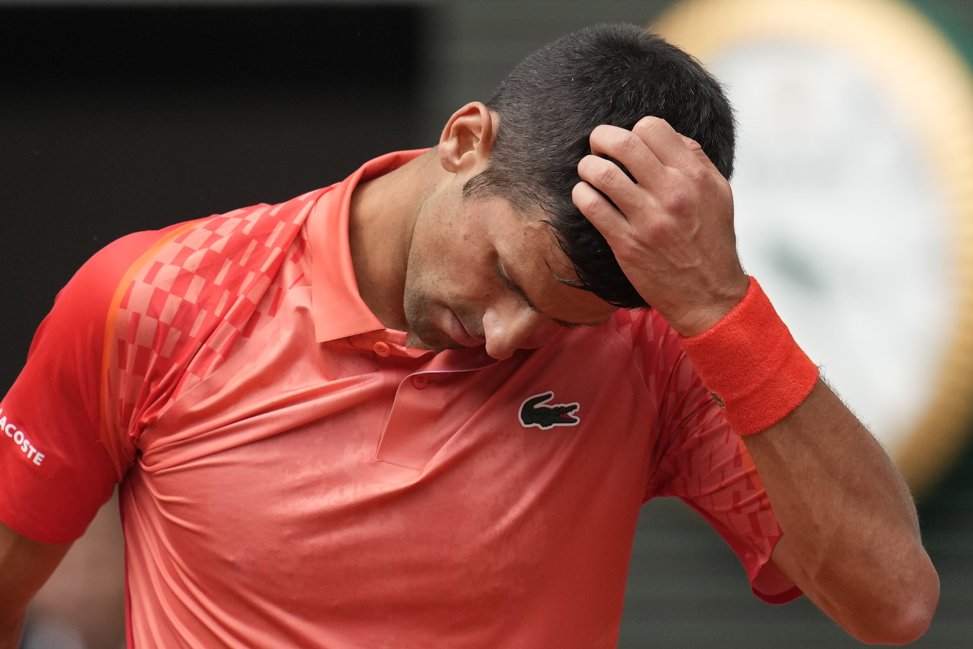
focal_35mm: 400
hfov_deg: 5.2
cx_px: 486
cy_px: 324
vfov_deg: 3.4
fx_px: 10810
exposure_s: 1/8000
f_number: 3.2
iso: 1250
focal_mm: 400
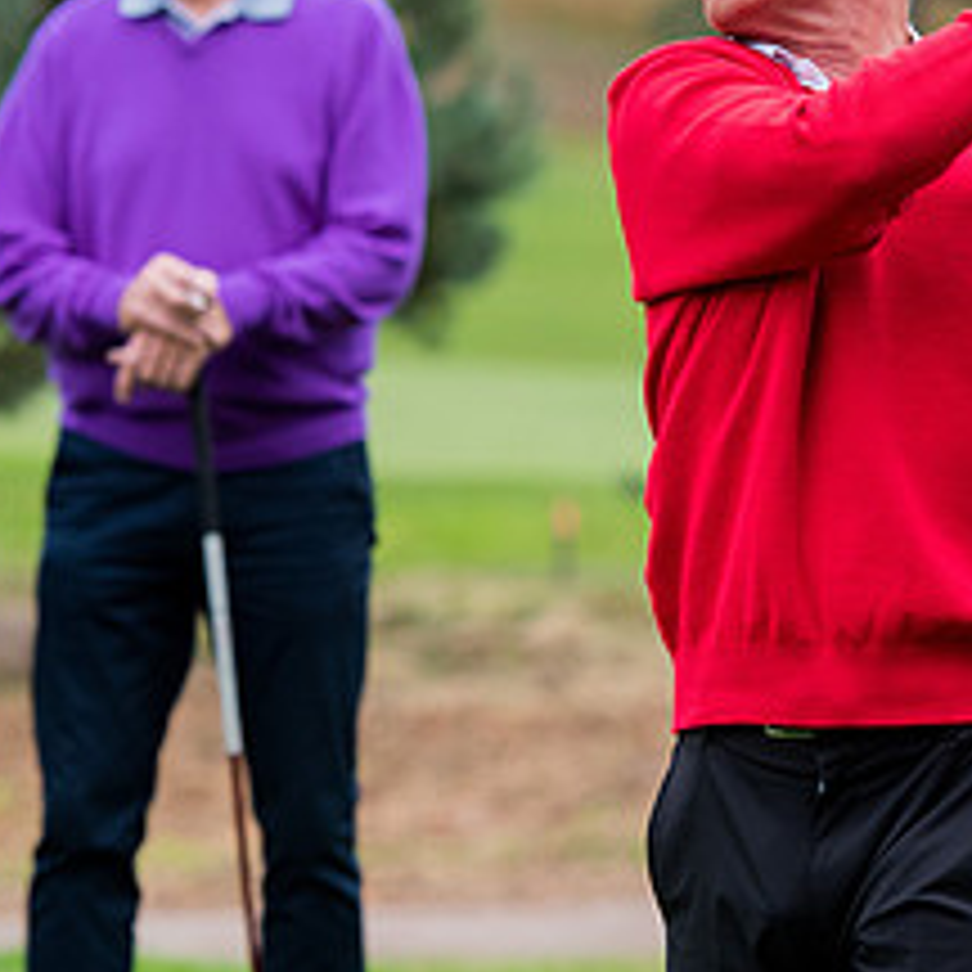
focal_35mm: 335
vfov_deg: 5.2
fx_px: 10642
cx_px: 588
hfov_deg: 5.2
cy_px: 231
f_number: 4
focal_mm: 135
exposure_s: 1/1000
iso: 1000
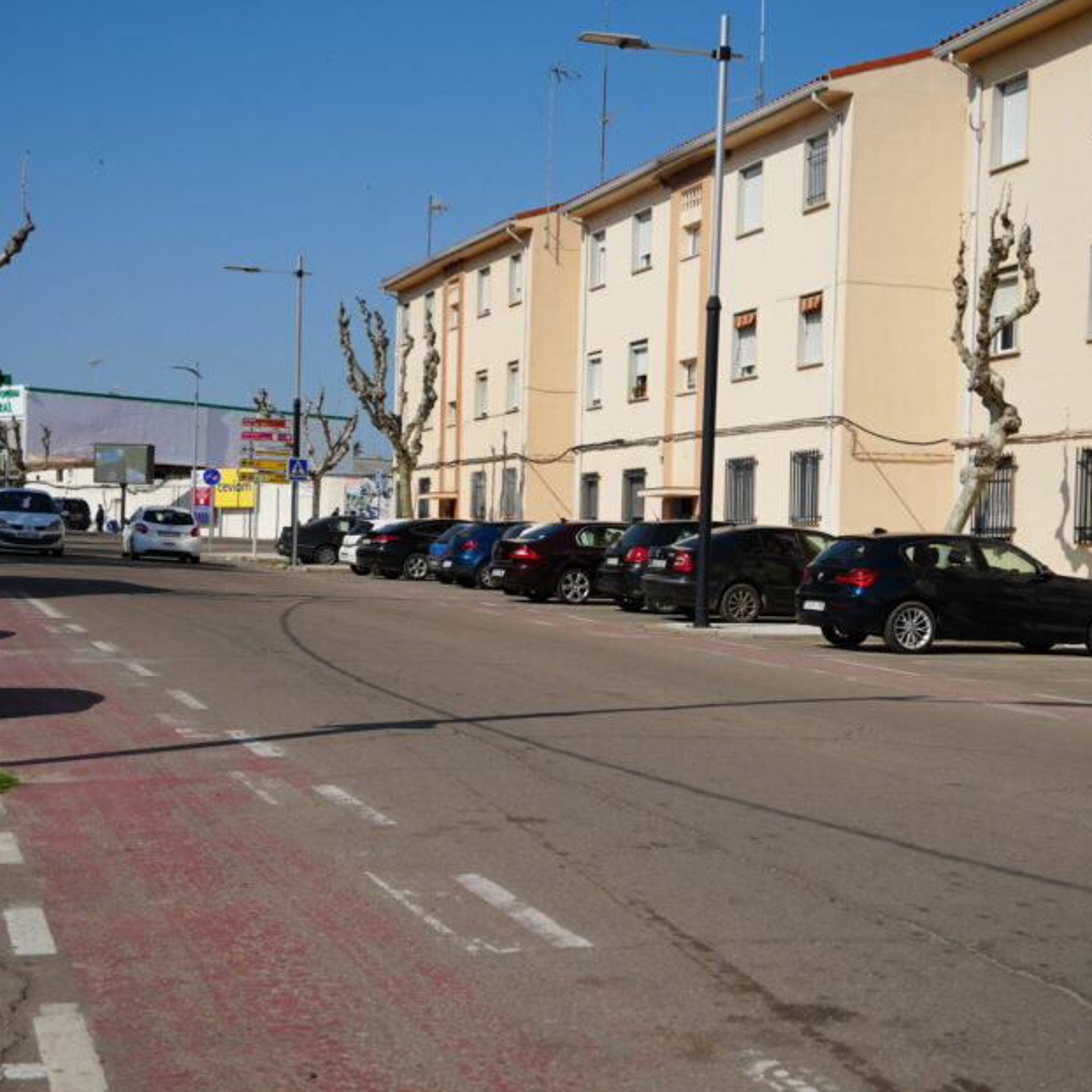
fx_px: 1999
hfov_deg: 30.6
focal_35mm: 56
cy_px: 593
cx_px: 565
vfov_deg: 30.5
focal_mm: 40
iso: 100
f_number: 5
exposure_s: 1/1250
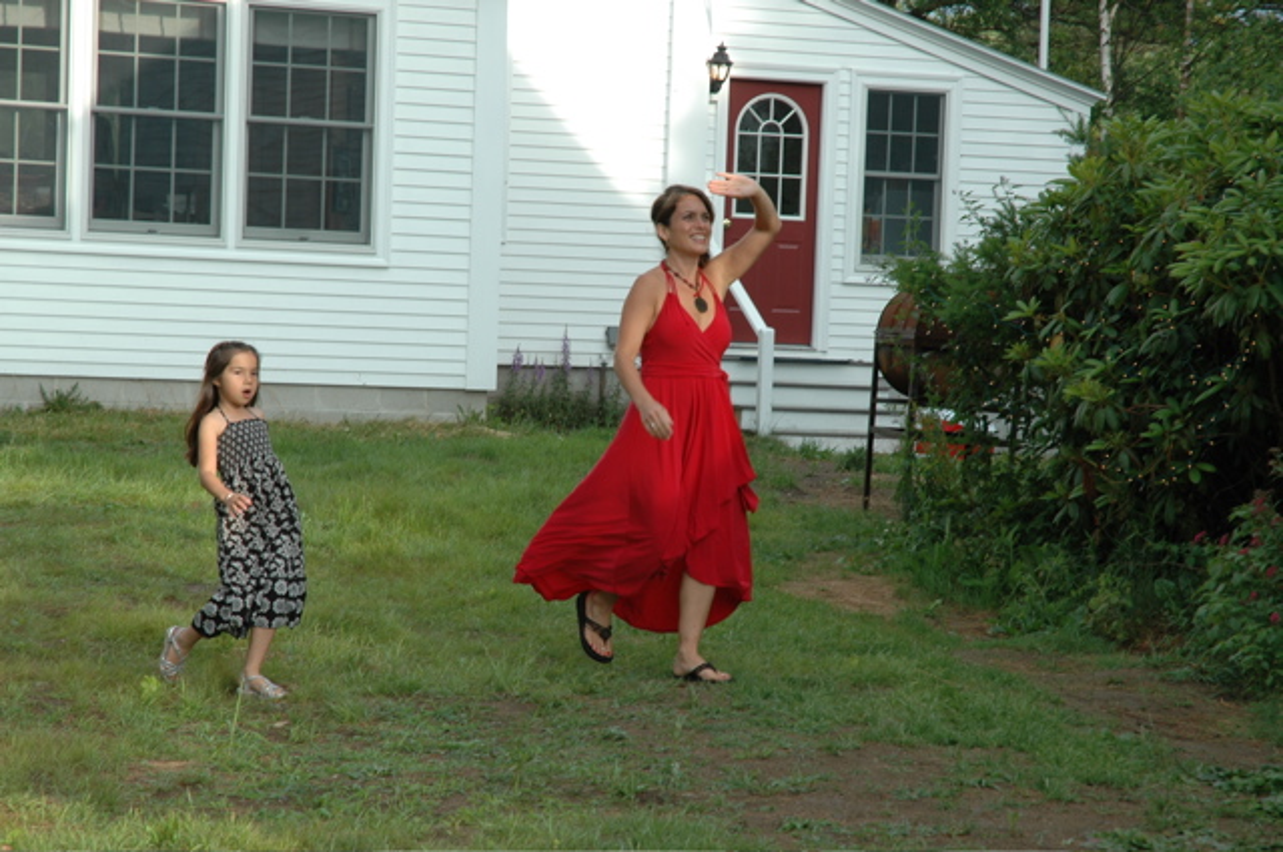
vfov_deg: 13.0
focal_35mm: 105
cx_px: 642
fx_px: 3737
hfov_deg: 19.5
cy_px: 426
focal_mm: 70
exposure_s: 1/200
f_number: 7.1
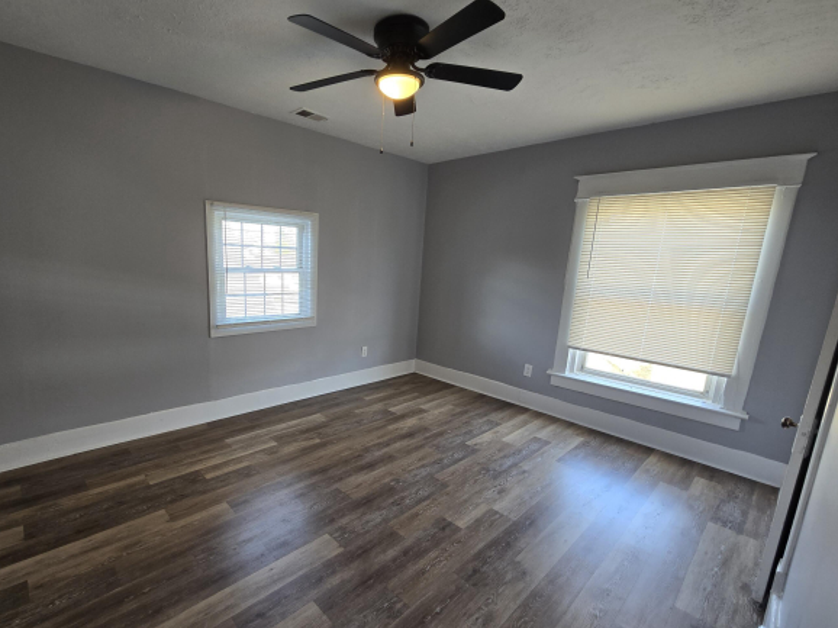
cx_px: 366
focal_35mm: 15
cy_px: 336
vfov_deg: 81.6
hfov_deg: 97.7
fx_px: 363
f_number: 2.2
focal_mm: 2.2
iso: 100
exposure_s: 1/60
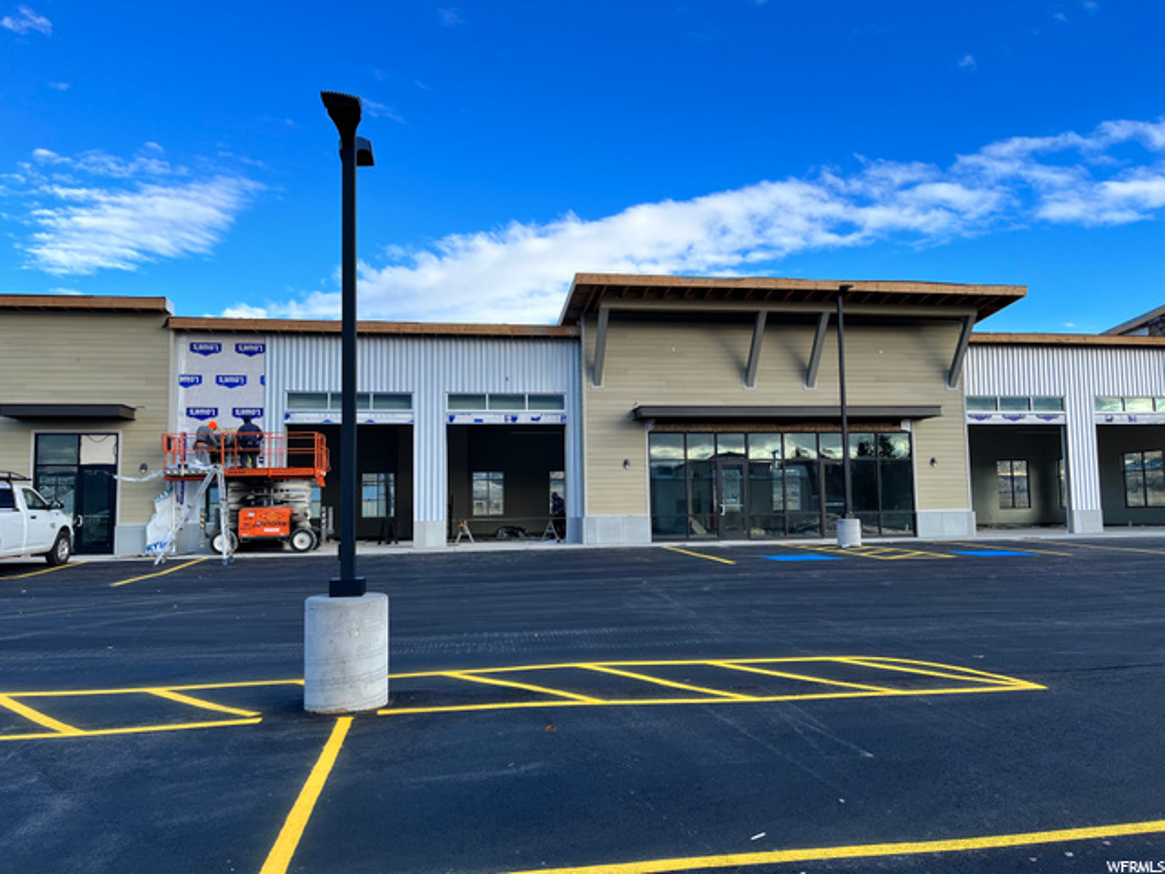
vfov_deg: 53.1
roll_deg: +0.8
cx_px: 582
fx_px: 875
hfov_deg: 67.3
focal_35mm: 26
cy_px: 437
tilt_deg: +4.0
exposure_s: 1/1517
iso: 50
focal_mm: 5.1
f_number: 1.6
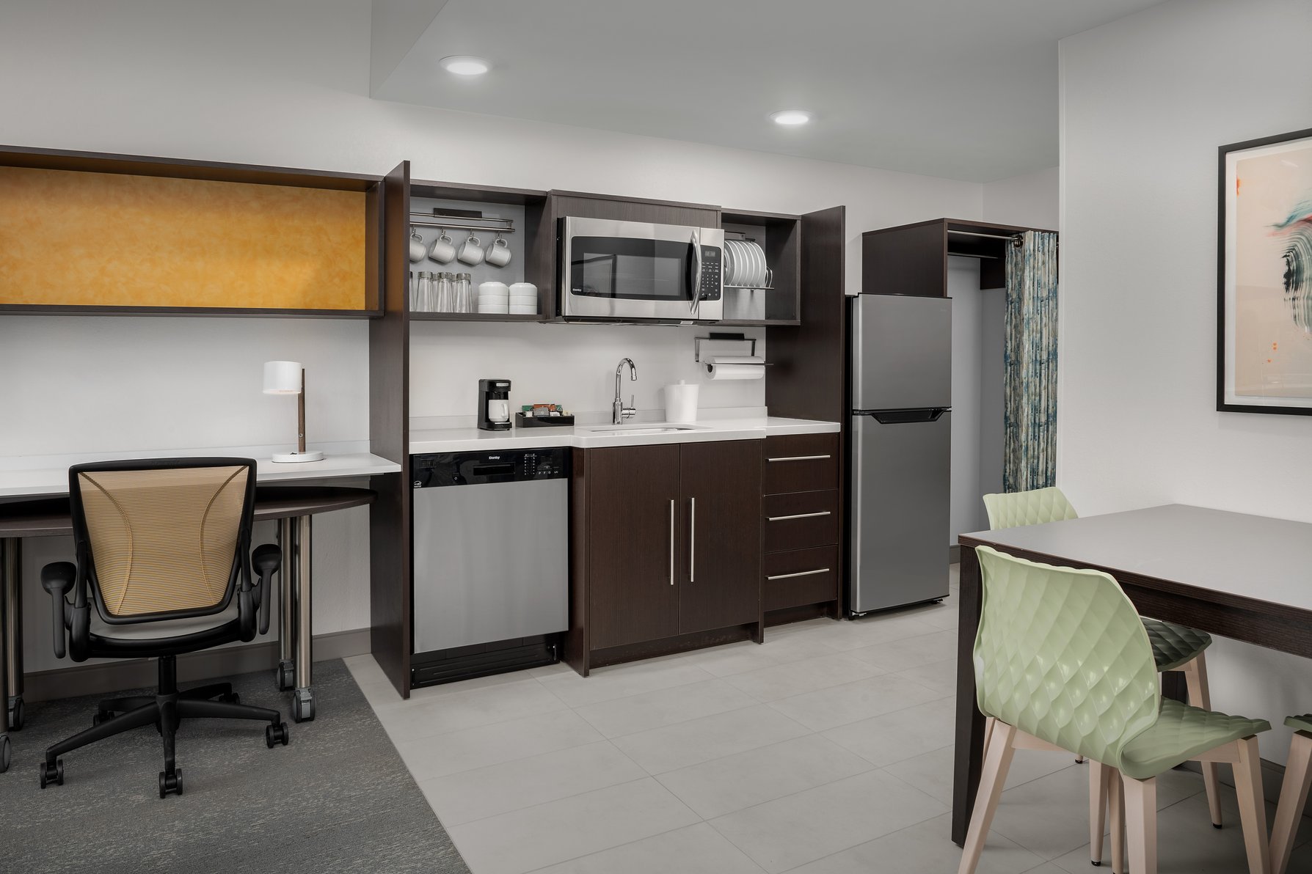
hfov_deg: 73.7
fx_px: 875
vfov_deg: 53.1
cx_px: 656
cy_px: 437
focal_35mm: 24
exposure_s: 1/250
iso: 400
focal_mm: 24
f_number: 11
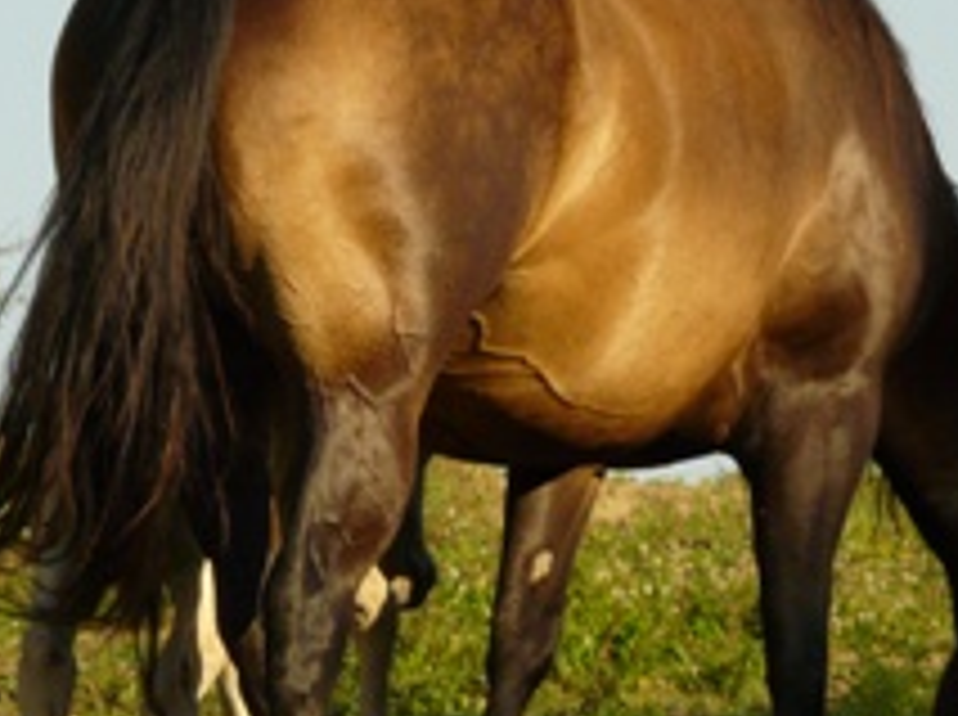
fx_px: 10830
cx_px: 378
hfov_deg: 5.1
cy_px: 495
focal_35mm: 392
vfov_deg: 3.8
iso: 200
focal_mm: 30.6
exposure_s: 1/500
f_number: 5.6
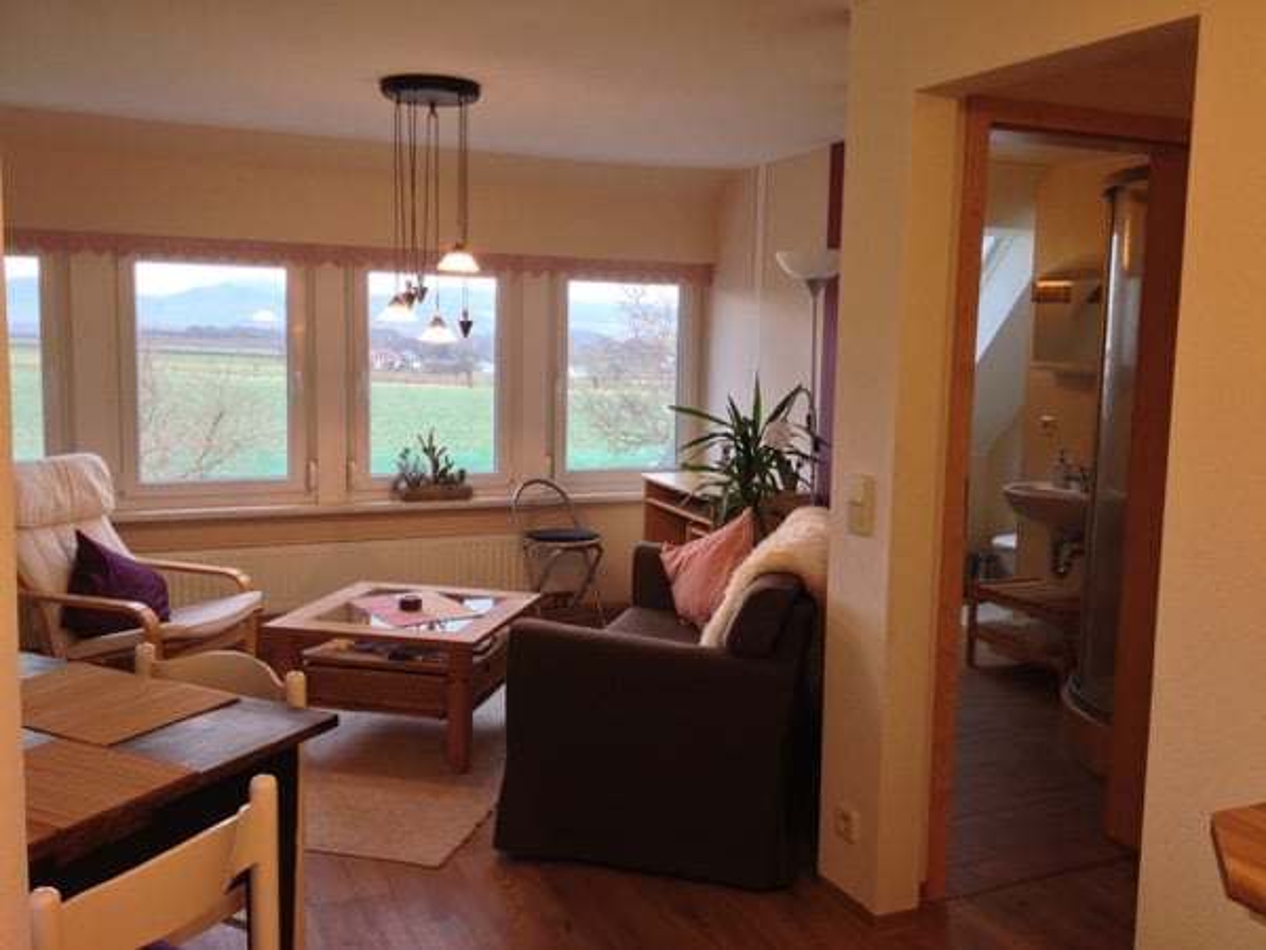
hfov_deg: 52.6
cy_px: 475
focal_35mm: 35
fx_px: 1280
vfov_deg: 40.7
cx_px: 633
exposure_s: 1/20
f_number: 2.4
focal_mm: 4.28
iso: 50
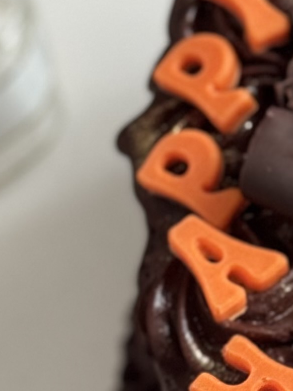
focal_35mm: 246
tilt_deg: -61.0
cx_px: 705
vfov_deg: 8.0
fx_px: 2777
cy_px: 247
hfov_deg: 5.8
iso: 200
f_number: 1.78
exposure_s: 1/60
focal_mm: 6.76
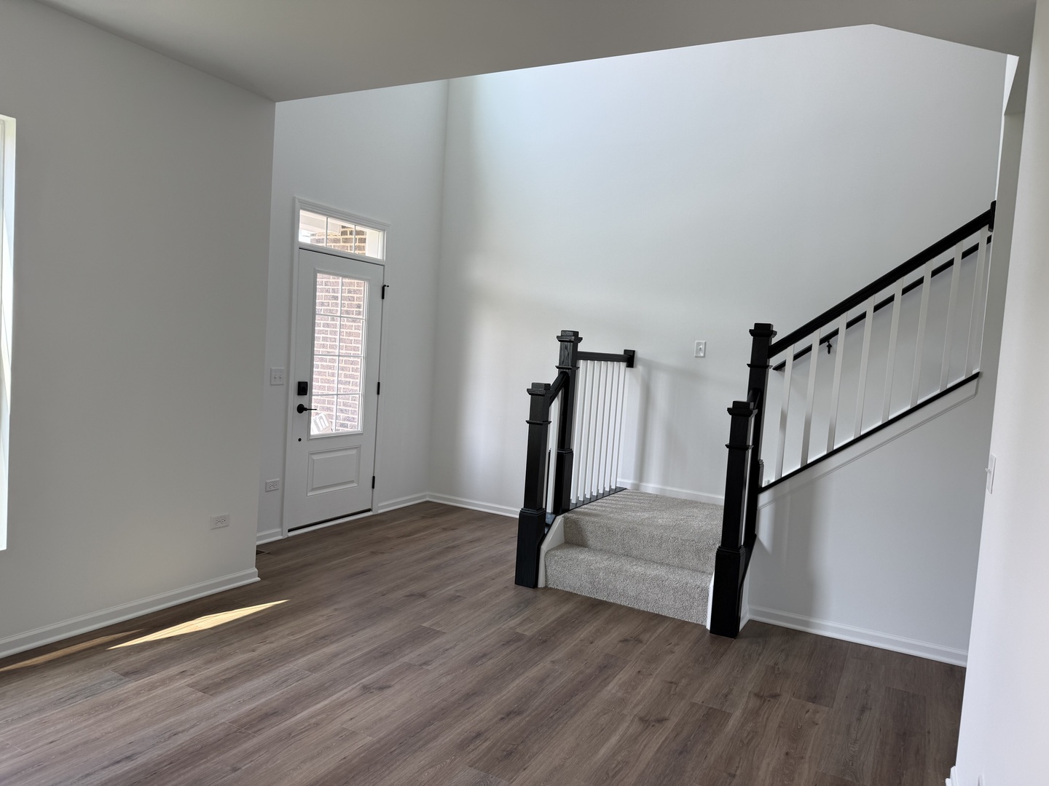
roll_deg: -4.0
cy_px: 393
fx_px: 727
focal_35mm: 24
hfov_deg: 71.6
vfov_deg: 56.8
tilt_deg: -3.3
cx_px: 524
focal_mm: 6.76
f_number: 1.78
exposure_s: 1/197
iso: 64
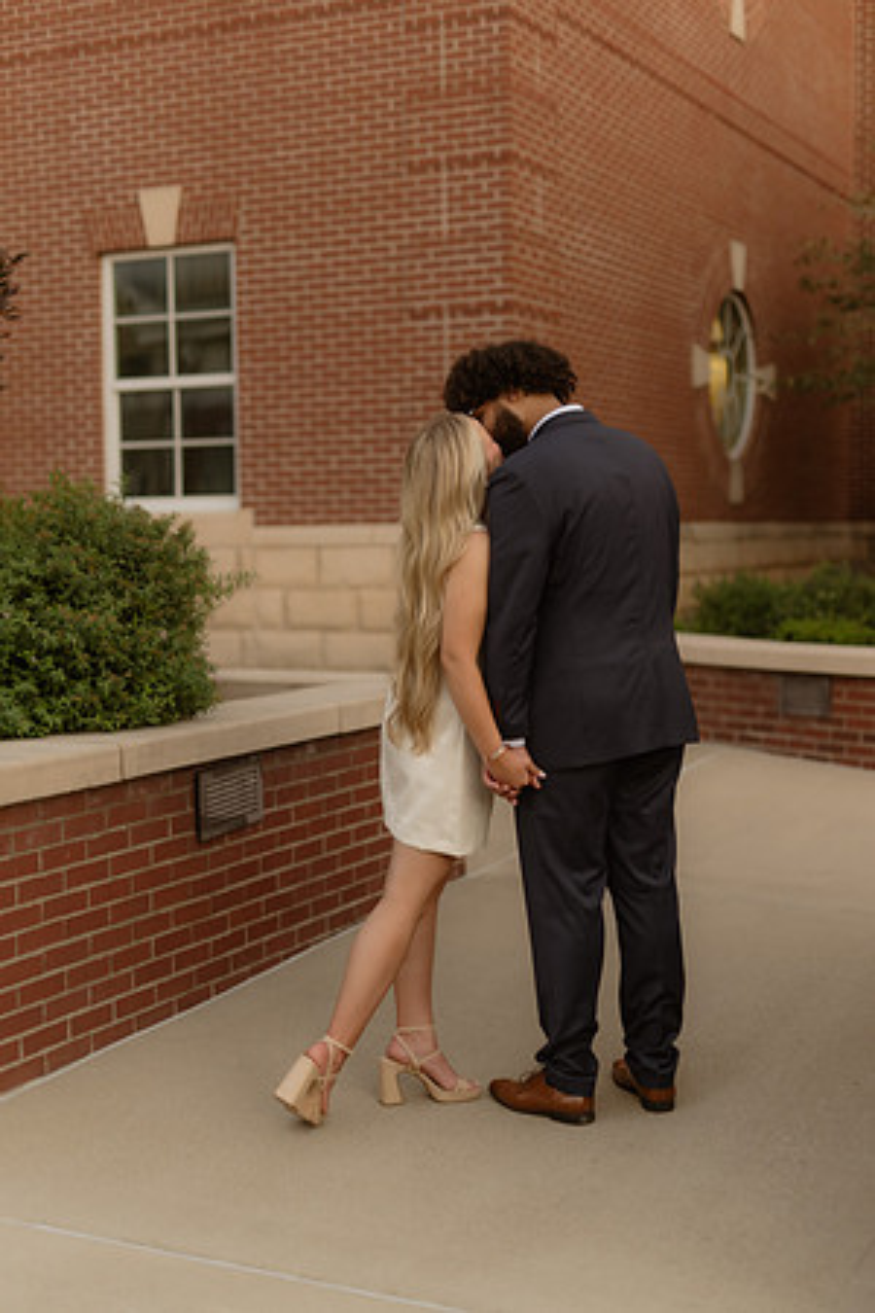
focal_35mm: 50
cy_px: 656
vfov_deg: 39.6
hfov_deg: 27.0
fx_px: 1823
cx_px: 438
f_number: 1.4
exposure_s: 1/250
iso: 250
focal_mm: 50
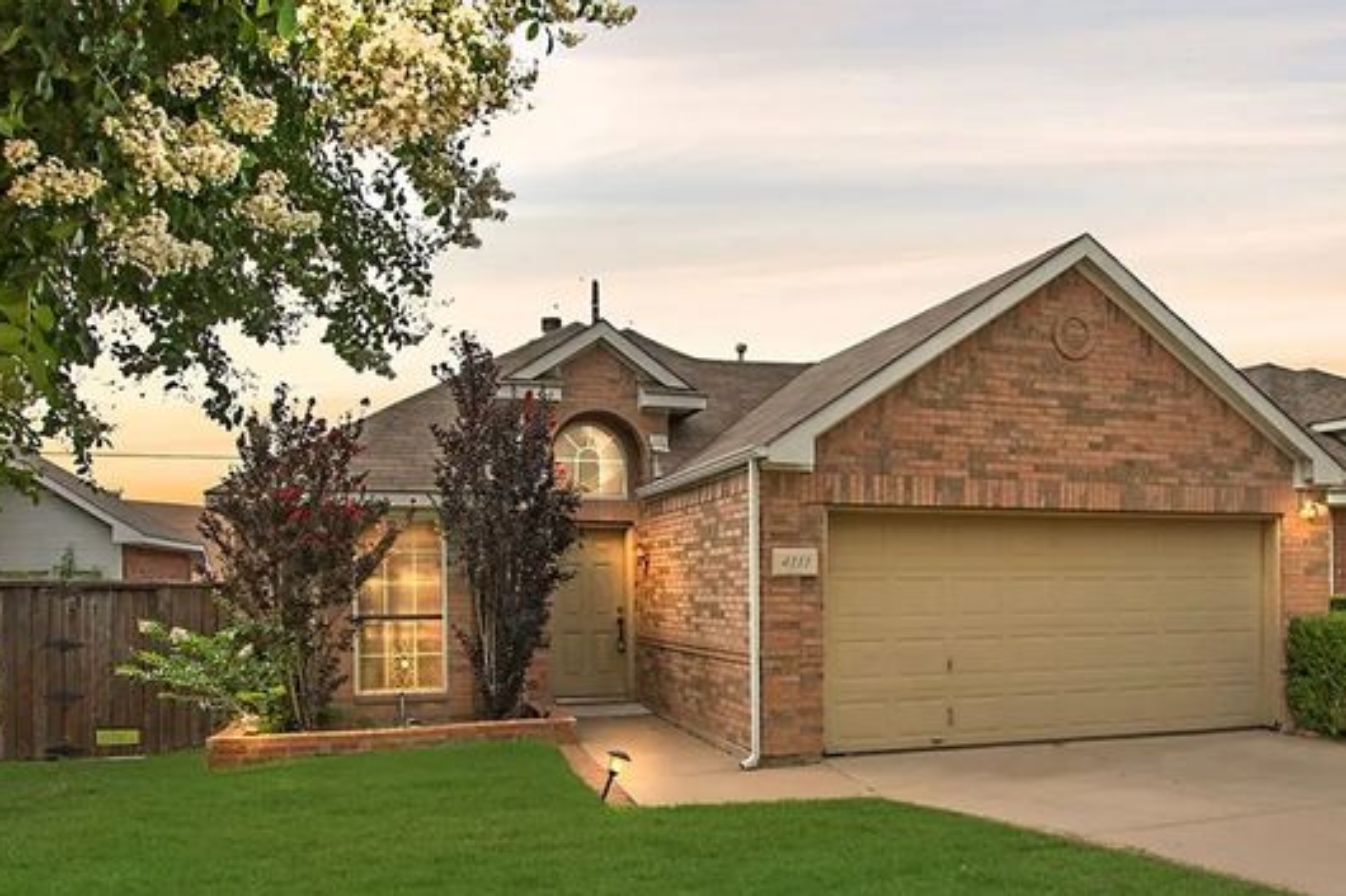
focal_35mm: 29
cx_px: 800
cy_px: 566
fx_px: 1084
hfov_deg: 63.2
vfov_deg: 44.5
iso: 100
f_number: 8
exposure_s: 1/200
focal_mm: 10
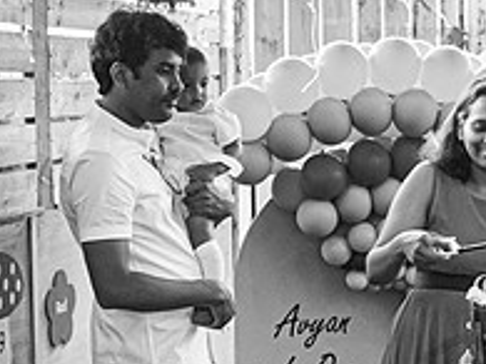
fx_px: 1445
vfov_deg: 14.3
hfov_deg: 18.5
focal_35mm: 103
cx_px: 504
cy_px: 223
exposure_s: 1/125
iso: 3200
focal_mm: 18
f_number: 2.2
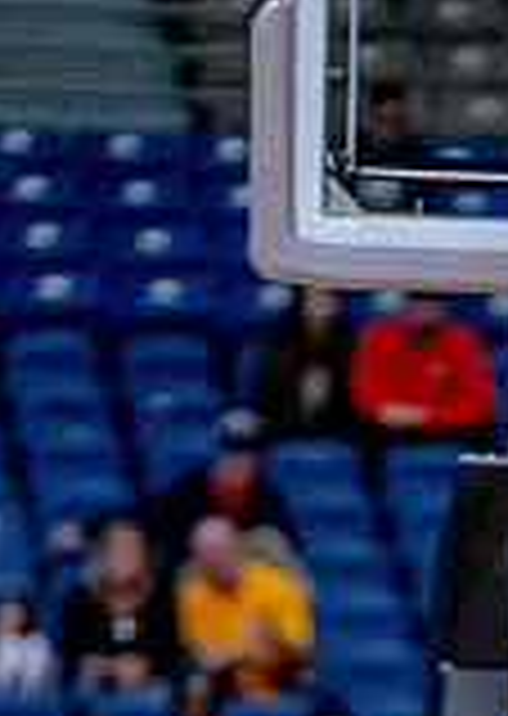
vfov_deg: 2.4
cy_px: 1008
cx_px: 580
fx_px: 16983
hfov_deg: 1.7
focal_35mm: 838
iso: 2500
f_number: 2.8
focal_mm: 200
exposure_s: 1/1500
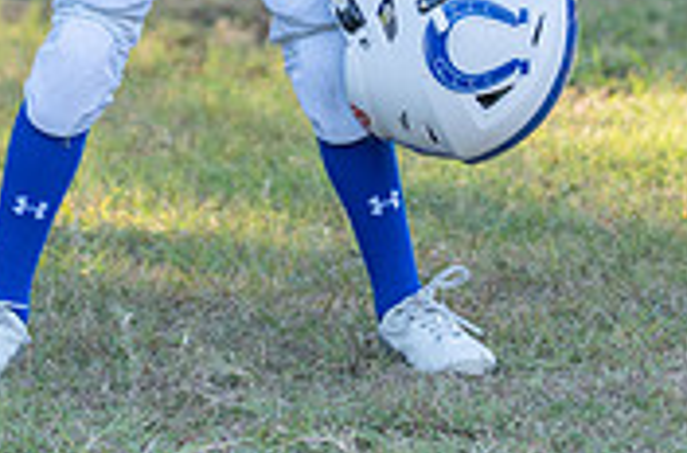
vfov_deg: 5.0
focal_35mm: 271
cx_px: 262
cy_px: -266
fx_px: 5153
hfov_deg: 7.6
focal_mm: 70
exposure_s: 1/320
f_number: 2.8
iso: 160
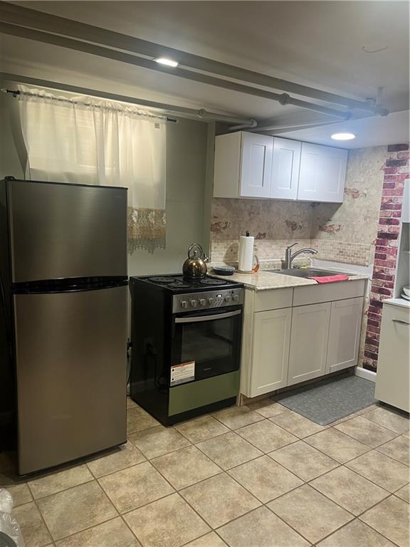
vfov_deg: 67.3
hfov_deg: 53.1
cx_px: 205
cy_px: 274
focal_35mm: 26
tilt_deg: -8.8
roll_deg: -2.3
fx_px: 411
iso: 100
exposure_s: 1/60
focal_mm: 5.1
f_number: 1.6
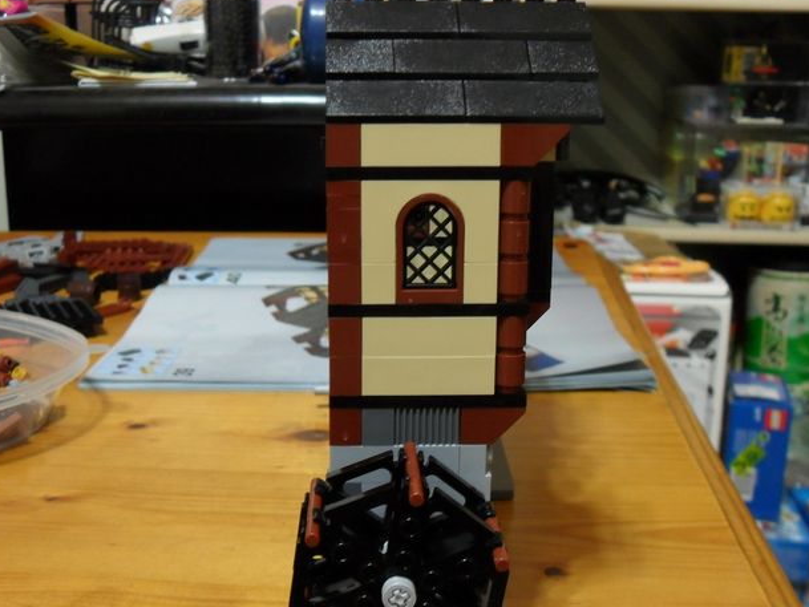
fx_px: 1075
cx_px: 368
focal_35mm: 46
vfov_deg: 31.4
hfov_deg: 41.2
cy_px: 368
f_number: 2.8
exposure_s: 1/10
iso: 200
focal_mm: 6.2
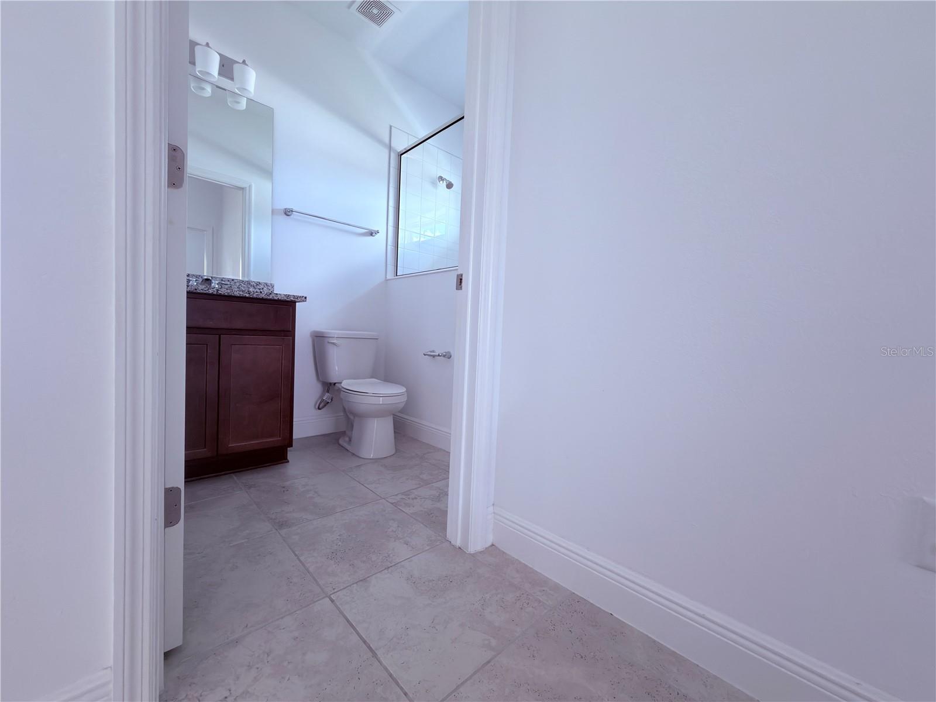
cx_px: 468
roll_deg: -2.5
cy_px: 351
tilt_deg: -3.0
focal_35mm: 14
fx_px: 379
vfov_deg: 85.7
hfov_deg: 102.1
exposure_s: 1/30
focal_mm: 2.22
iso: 100
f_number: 2.2
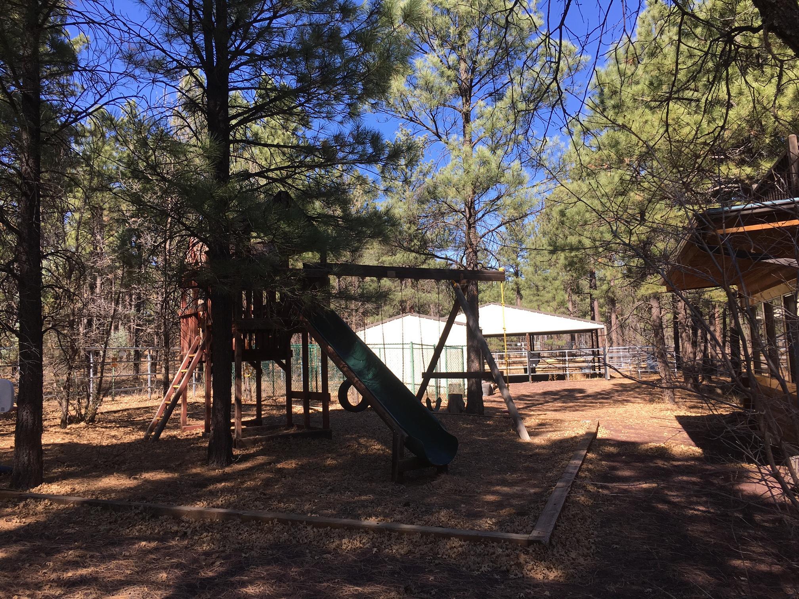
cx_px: 400
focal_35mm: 29
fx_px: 669
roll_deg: +3.3
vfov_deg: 48.2
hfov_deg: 61.7
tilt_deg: +5.2
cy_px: 300
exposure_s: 1/530
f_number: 2.2
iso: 25
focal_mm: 4.15
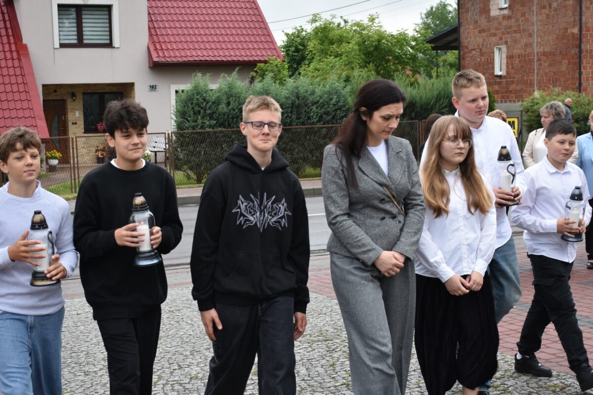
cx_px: 296
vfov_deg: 22.6
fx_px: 988
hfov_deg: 33.4
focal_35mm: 60
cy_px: 198
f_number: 6.3
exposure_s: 1/160
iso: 400
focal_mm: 40
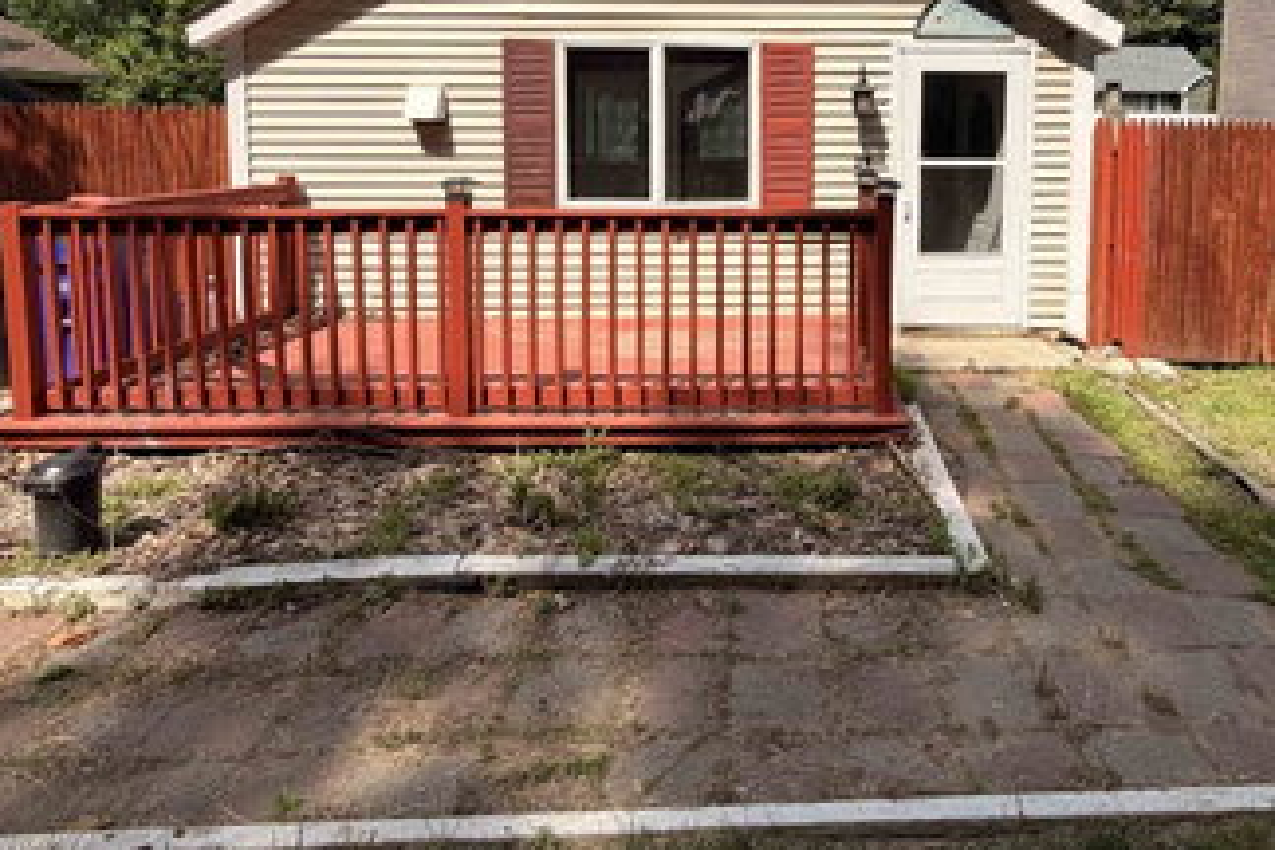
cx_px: 803
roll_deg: +0.3
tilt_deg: -4.2
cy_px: 181
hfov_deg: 74.7
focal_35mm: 23
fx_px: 815
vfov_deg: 51.9
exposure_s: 1/770
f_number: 2.2
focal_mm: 2.22
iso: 25
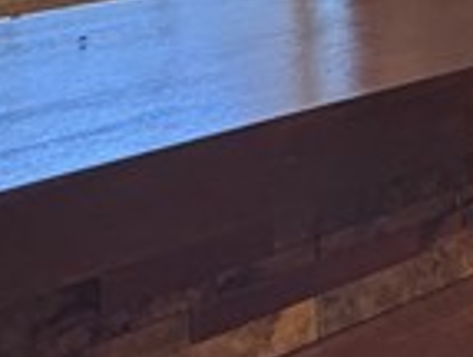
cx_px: 1121
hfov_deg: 14.0
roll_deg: -1.3
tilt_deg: -2.9
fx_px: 1370
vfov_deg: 13.5
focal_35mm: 100
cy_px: -268
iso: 320
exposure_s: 1/60
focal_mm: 2.22
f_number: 2.2
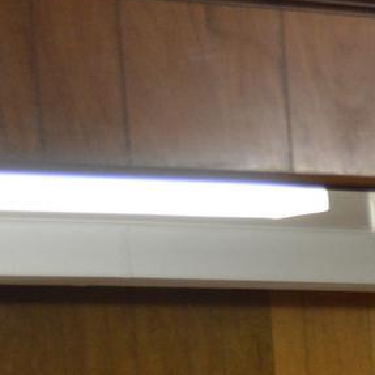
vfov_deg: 7.6
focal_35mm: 218
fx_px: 2672
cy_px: 808
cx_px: 1275
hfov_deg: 6.9
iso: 800
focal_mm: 24
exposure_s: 1/6
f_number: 4
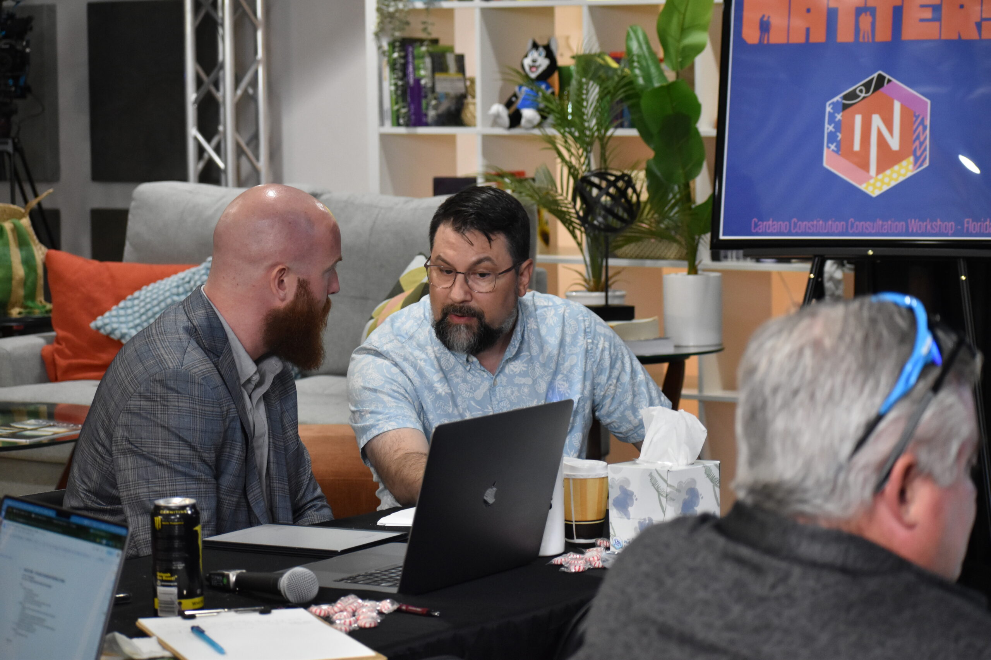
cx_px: 496
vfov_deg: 13.0
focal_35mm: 105
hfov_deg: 19.5
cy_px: 330
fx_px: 2890
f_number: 4.5
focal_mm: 70
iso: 2000
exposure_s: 1/40
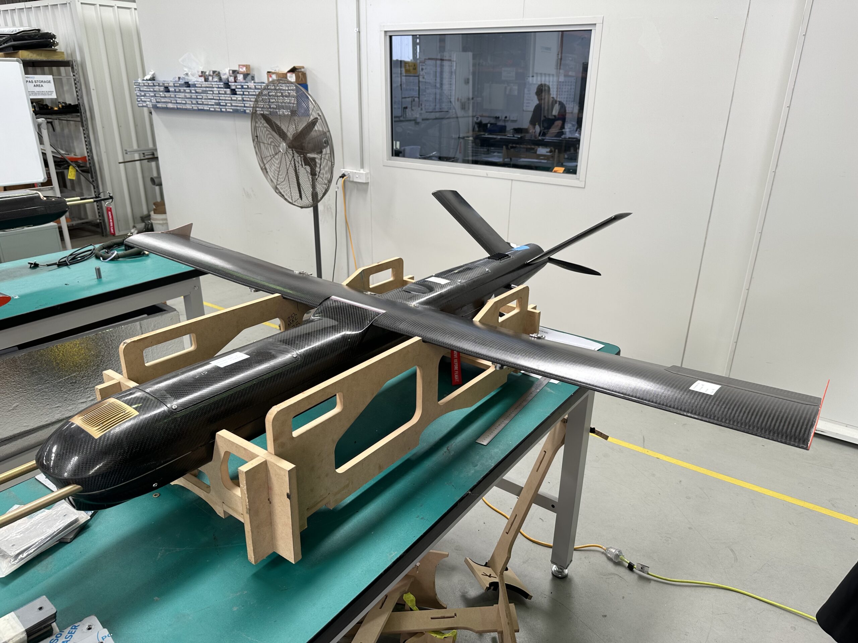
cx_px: 429
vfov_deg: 56.8
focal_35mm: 24
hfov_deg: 71.6
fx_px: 595
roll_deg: -0.9
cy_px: 322
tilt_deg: -21.7
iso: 50
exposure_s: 1/101
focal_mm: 6.86
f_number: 1.78
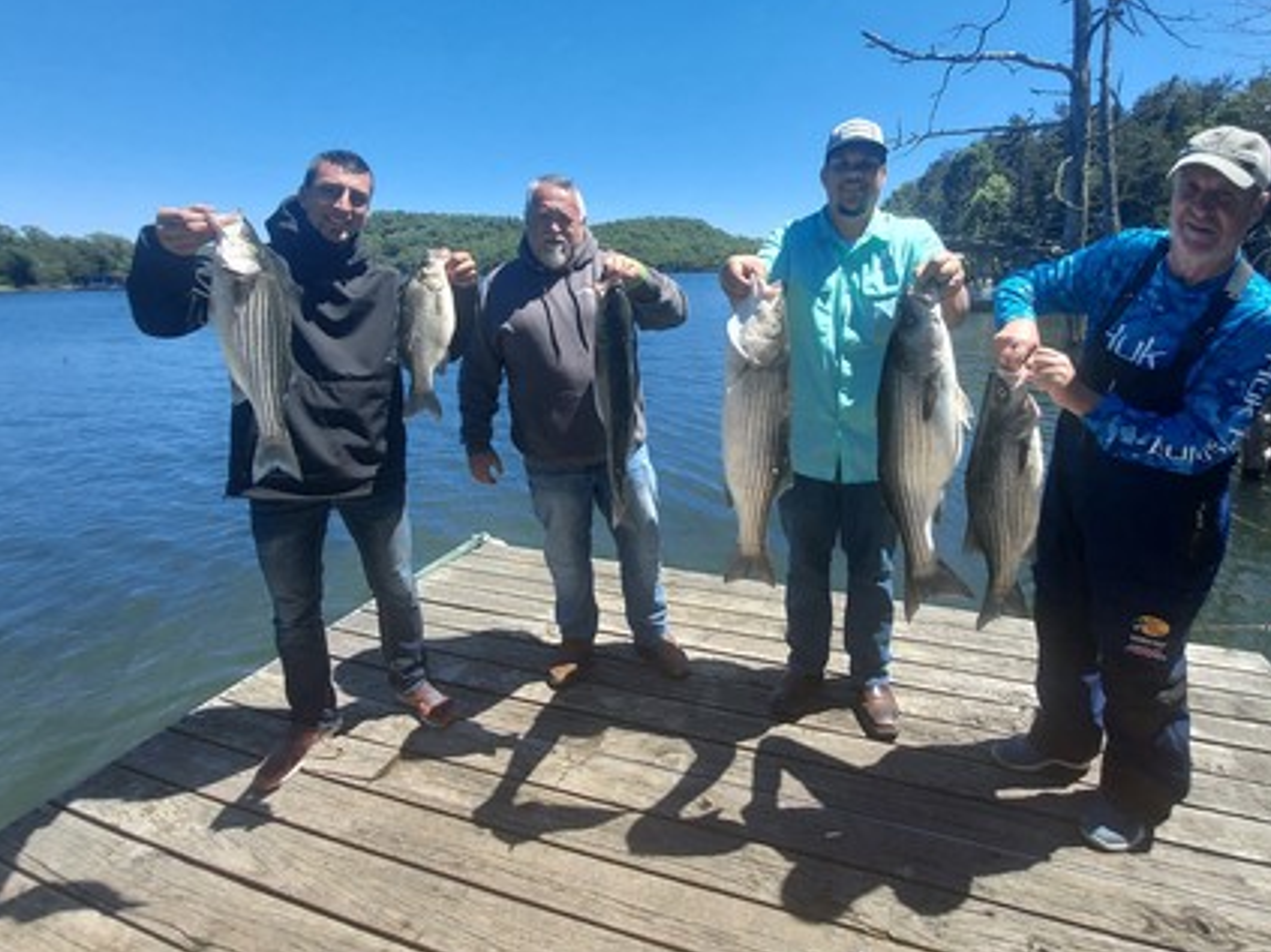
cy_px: 414
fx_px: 551
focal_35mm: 15
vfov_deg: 81.3
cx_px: 700
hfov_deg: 97.9
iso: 50
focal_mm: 1.42
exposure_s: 1/889
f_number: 2.2
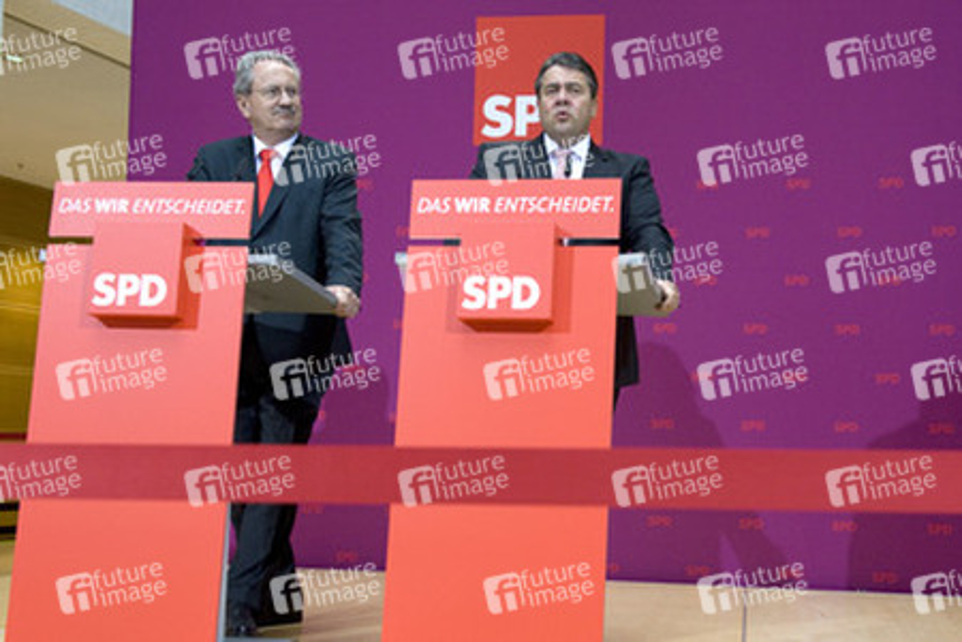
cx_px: 481
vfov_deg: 36.9
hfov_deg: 53.1
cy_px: 321
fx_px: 962
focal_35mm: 36
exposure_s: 1/200
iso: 1600
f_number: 5
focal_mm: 36
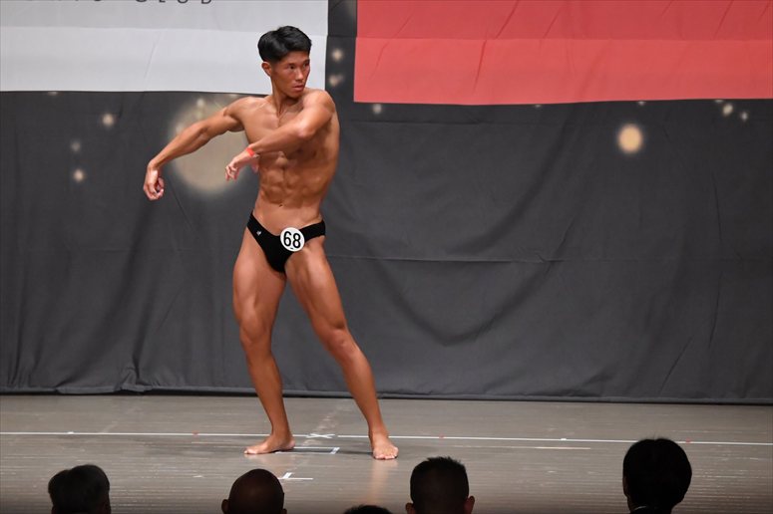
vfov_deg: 6.8
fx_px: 4335
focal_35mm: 202
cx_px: 386
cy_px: 257
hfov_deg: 10.2
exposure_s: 1/400
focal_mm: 135
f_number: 5.6
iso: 6400
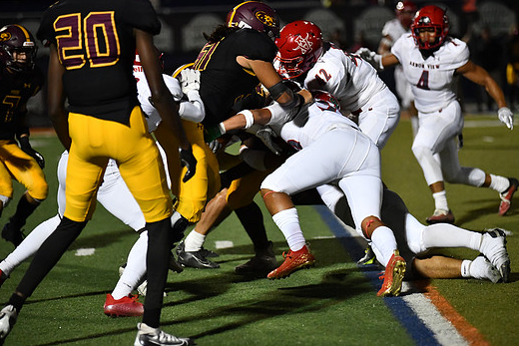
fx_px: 2653
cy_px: 174
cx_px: 284
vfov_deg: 7.5
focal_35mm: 184
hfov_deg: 11.2
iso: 6400
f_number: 2.8
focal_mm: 165
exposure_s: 1/3200
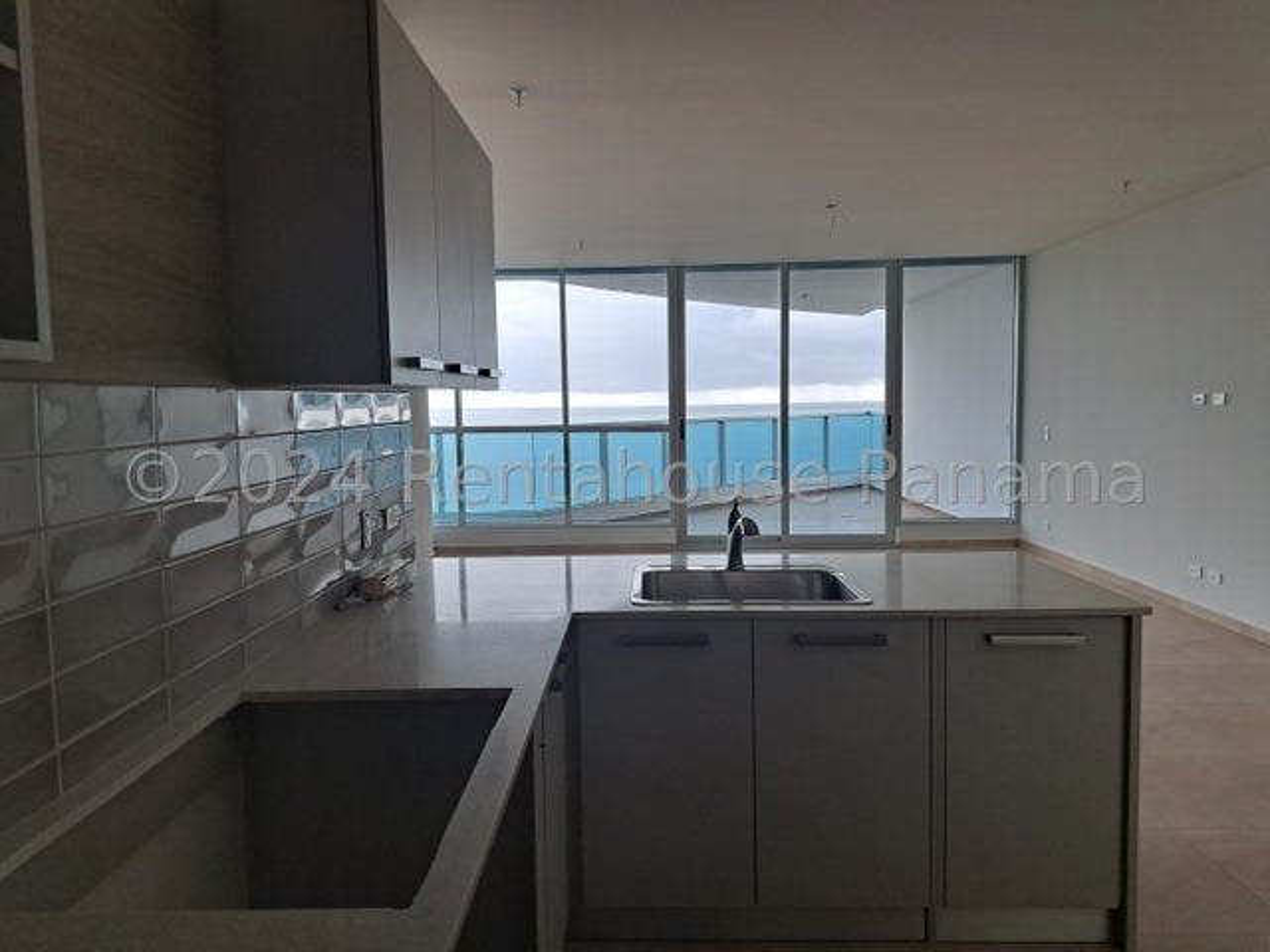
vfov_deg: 56.8
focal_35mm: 24
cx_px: 635
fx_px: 881
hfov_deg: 71.6
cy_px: 476
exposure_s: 1/60
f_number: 1.8
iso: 100
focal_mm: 5.23
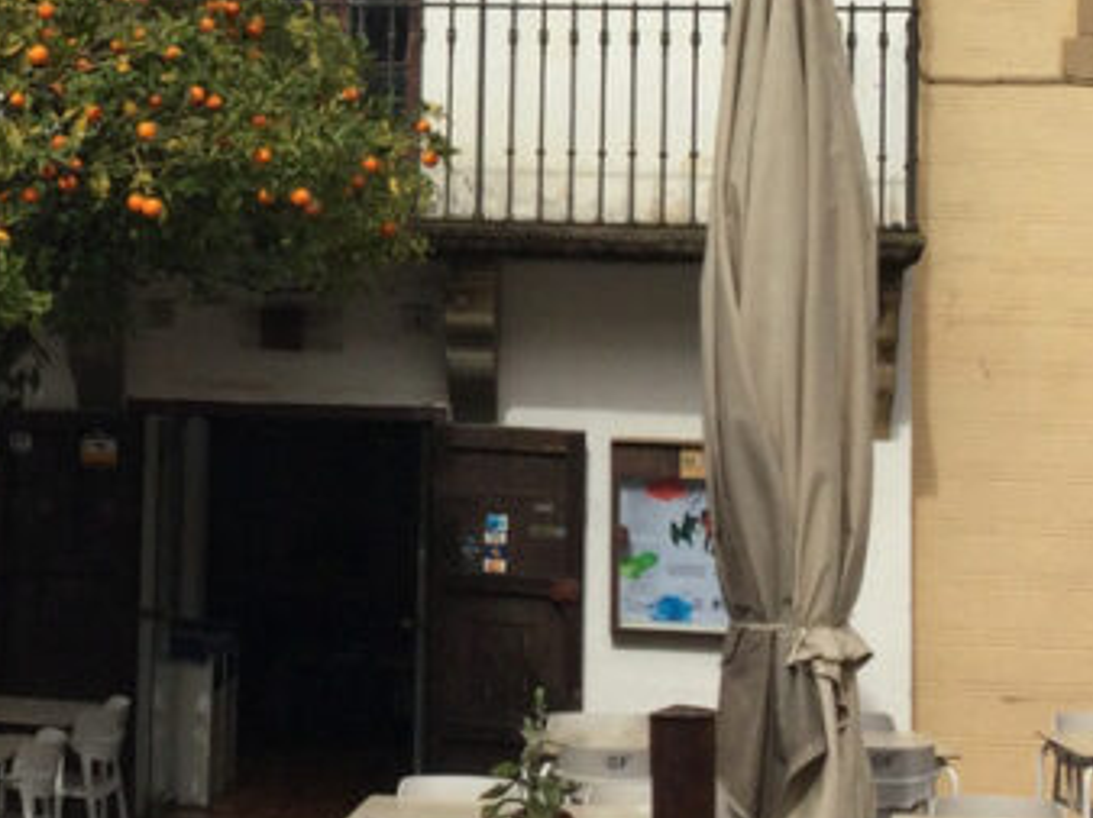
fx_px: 2966
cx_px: 188
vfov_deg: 15.5
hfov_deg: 20.6
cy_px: 84
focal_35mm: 94
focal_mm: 3.3
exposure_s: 1/1664
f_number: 2.4
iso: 25
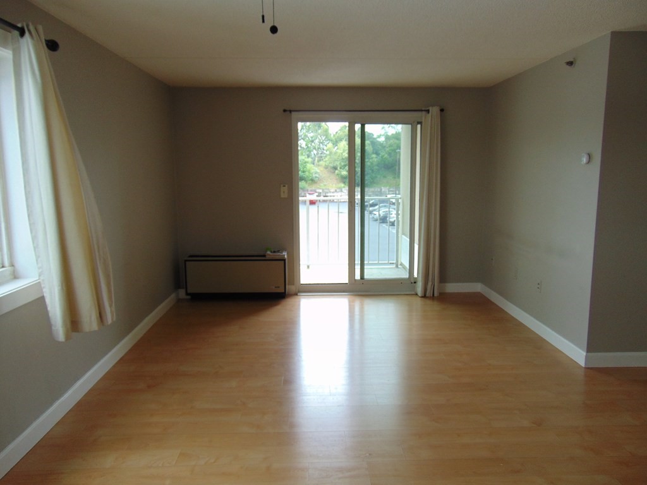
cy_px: 242
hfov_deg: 69.4
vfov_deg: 54.9
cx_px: 324
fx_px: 467
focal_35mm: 25
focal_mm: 4.5
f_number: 3
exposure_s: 1/60
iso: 80
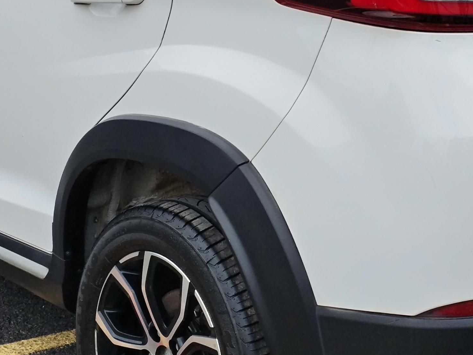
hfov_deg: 21.5
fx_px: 1243
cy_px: 91
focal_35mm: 91
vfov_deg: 16.2
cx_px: 226
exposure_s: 1/982
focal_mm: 4.75
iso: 100
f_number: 1.8
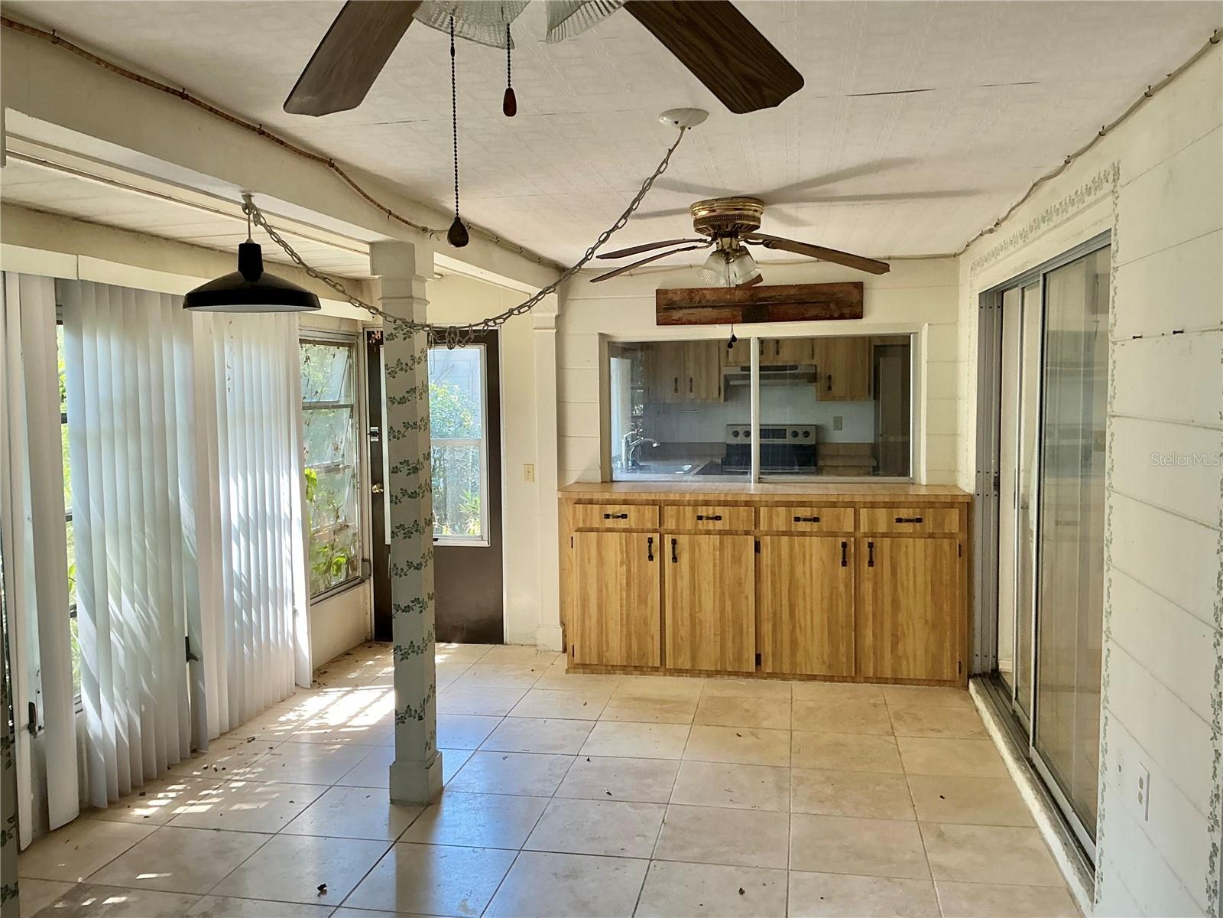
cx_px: 612
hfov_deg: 61.7
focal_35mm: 29
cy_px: 459
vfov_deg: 48.2
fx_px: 1025
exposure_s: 1/60
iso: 64
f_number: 1.8
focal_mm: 3
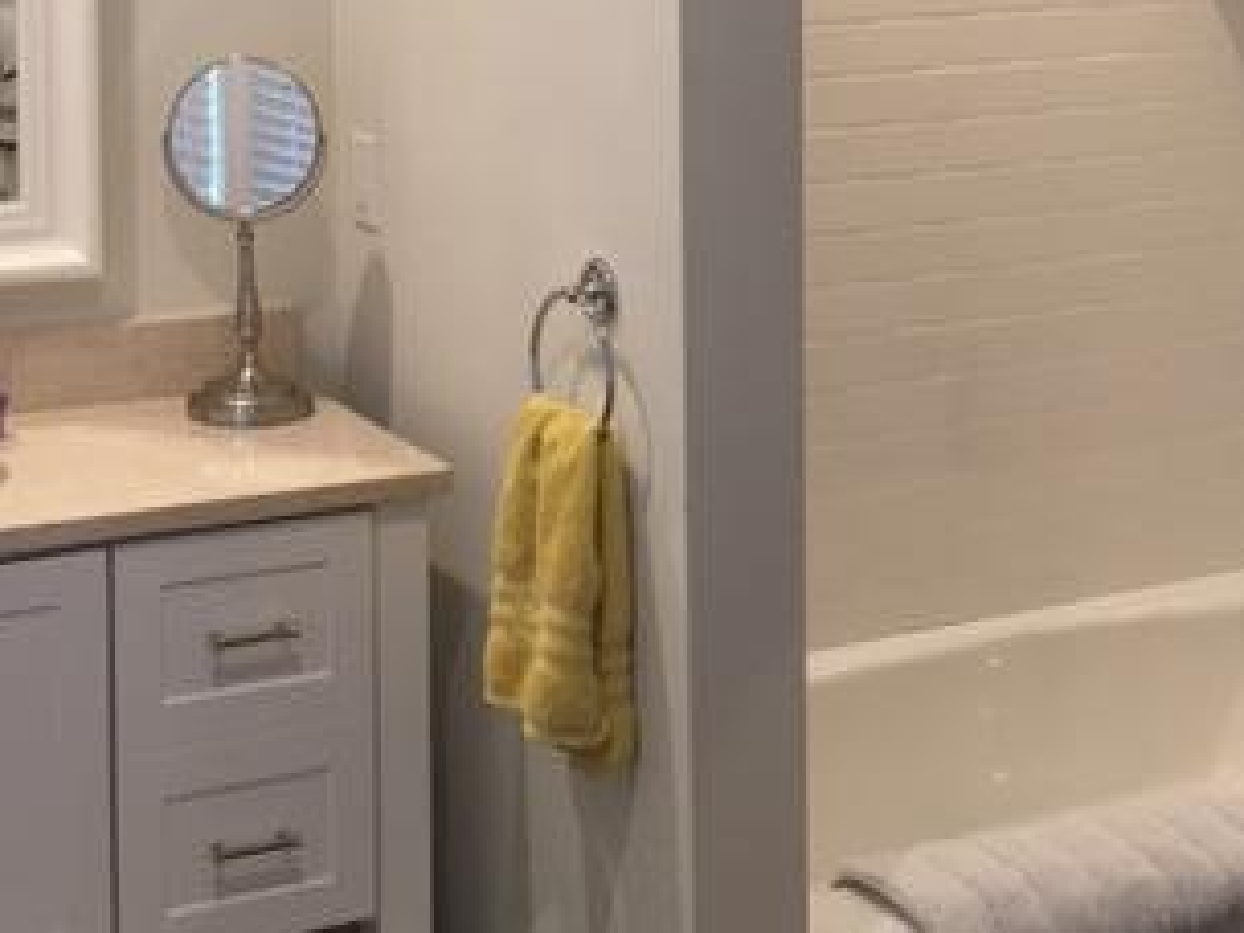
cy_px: 86
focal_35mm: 61
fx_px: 2192
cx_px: 389
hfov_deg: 31.4
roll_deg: +2.4
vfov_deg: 23.4
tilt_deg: -6.3
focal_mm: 4.15
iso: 40
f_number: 2.2
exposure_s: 1/30
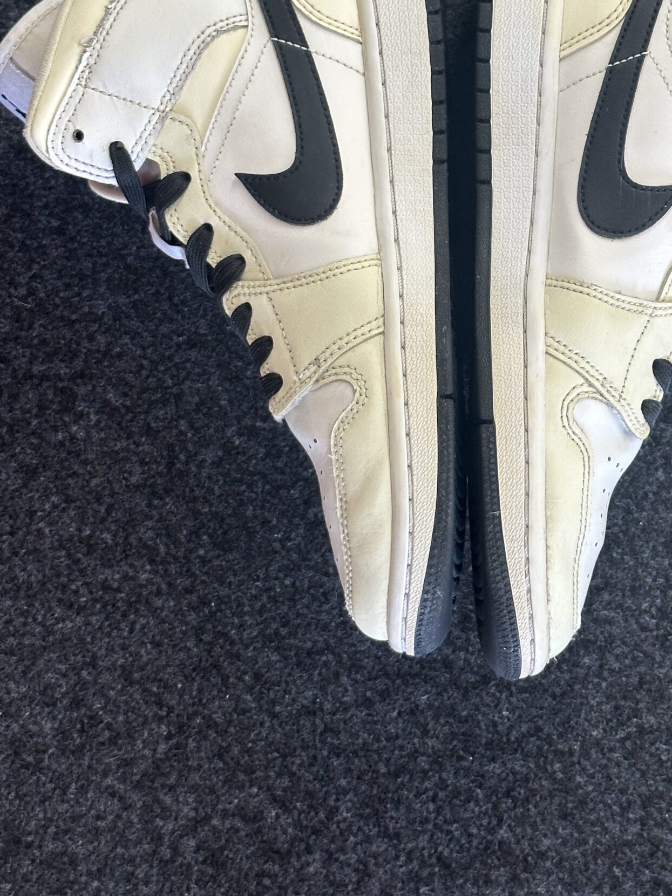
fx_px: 1916
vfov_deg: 26.1
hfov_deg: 19.8
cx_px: 467
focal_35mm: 74
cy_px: 276
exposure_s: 1/50
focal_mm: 6.86
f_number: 1.78
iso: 100
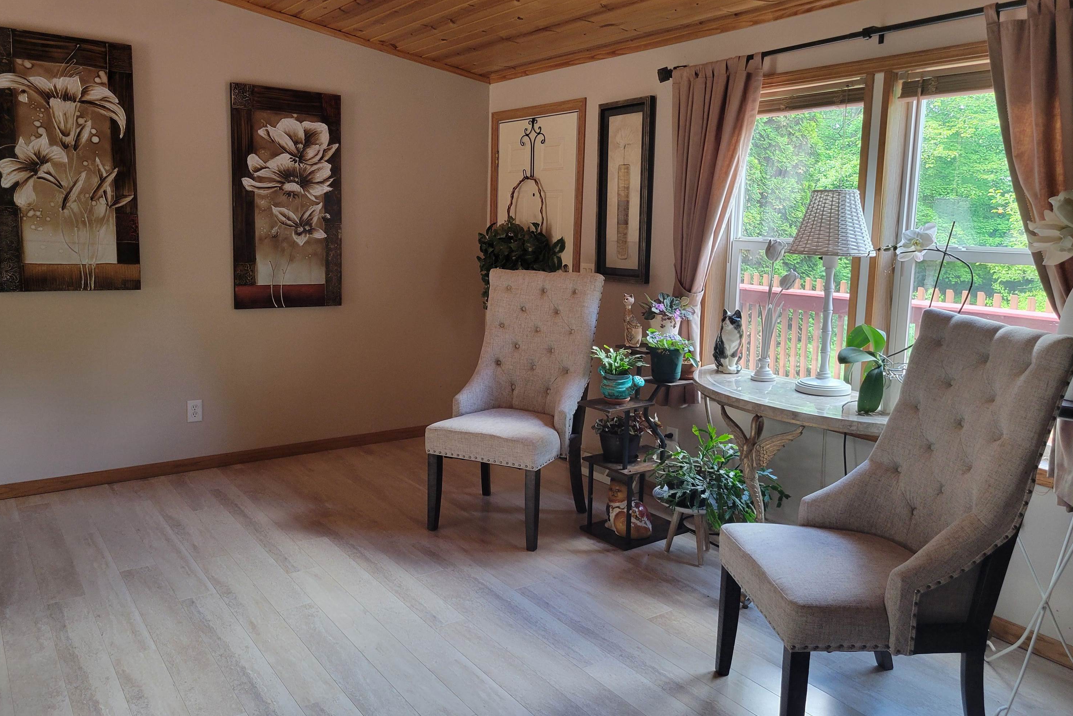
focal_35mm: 28
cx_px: 534
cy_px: 339
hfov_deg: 65.5
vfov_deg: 46.4
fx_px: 834
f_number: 1.8
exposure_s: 1/60
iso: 200
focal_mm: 5.4
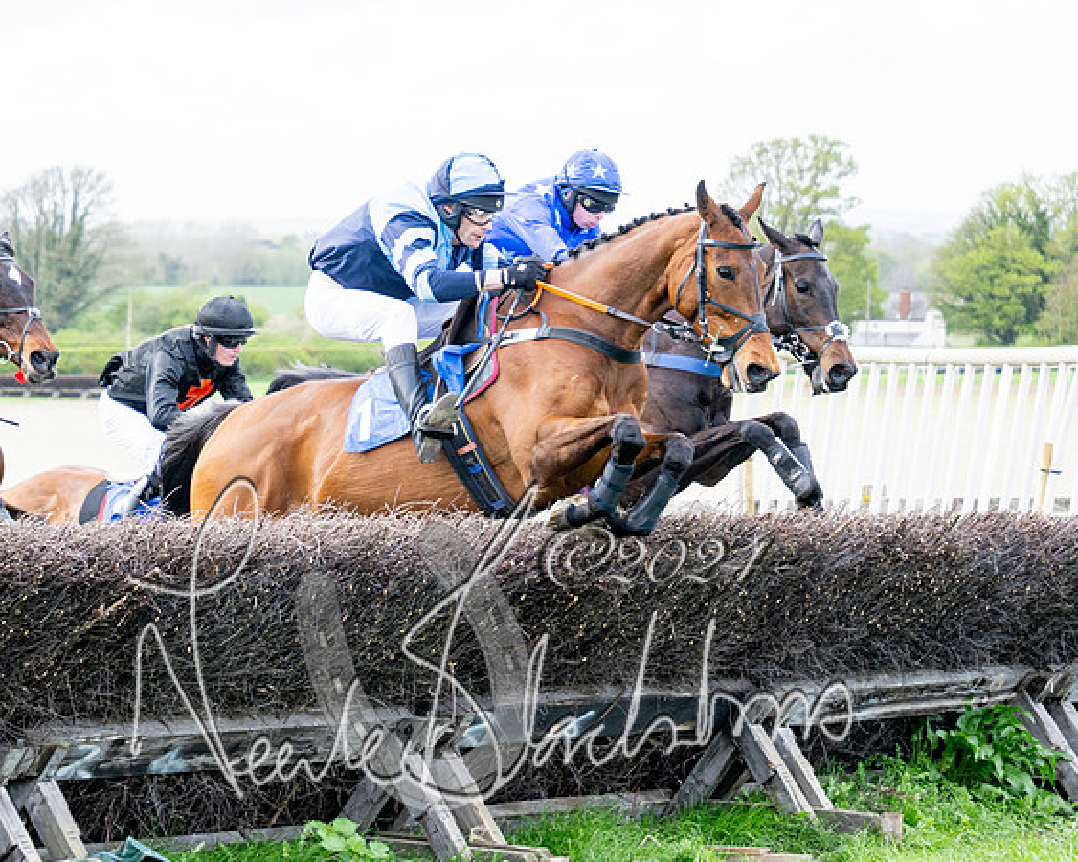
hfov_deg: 14.6
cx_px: 357
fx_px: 4212
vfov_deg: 11.7
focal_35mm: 132
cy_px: 406
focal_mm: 70
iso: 400
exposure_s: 1/1000
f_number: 4
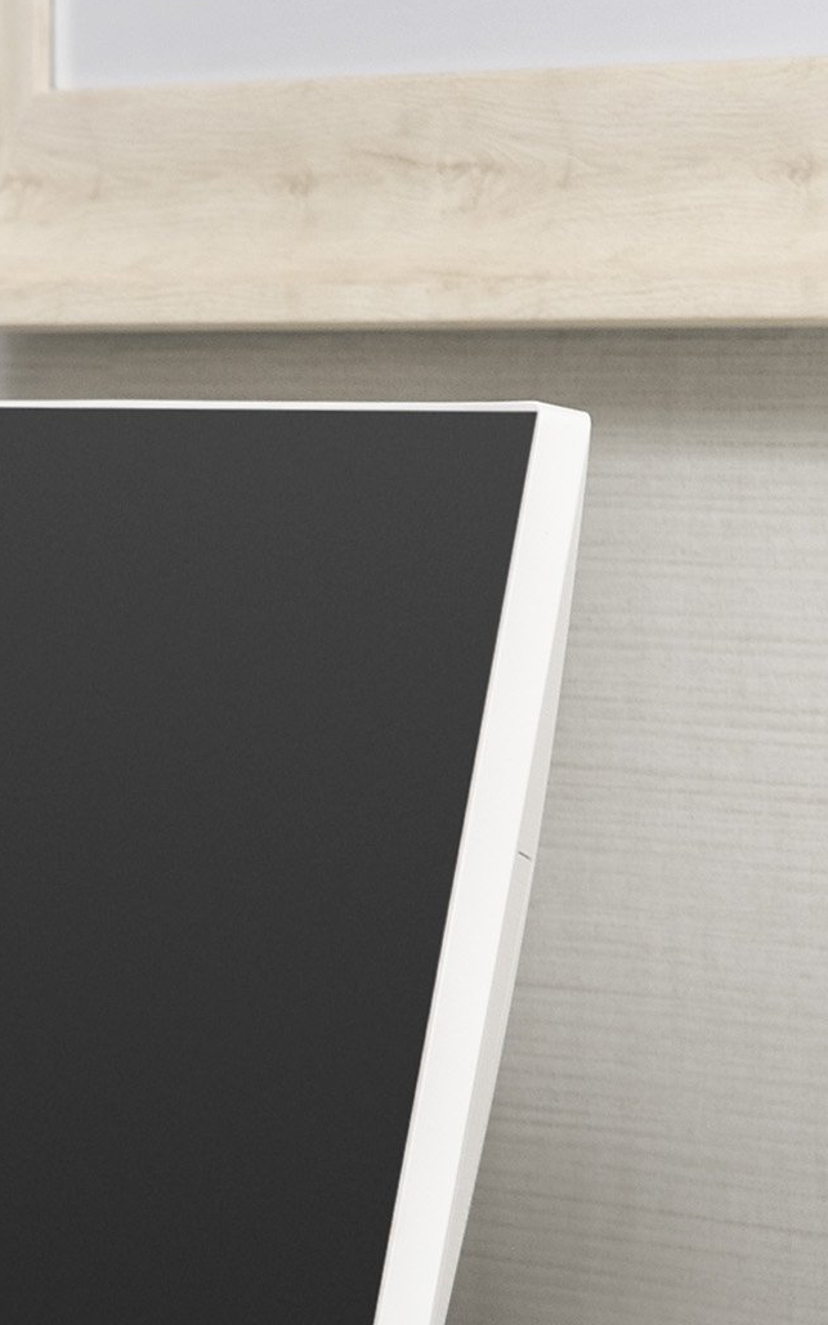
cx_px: -716
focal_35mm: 342
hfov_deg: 3.8
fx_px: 12350
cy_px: 1593
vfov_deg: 6.1
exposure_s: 1/250
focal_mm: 62
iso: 250
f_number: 11
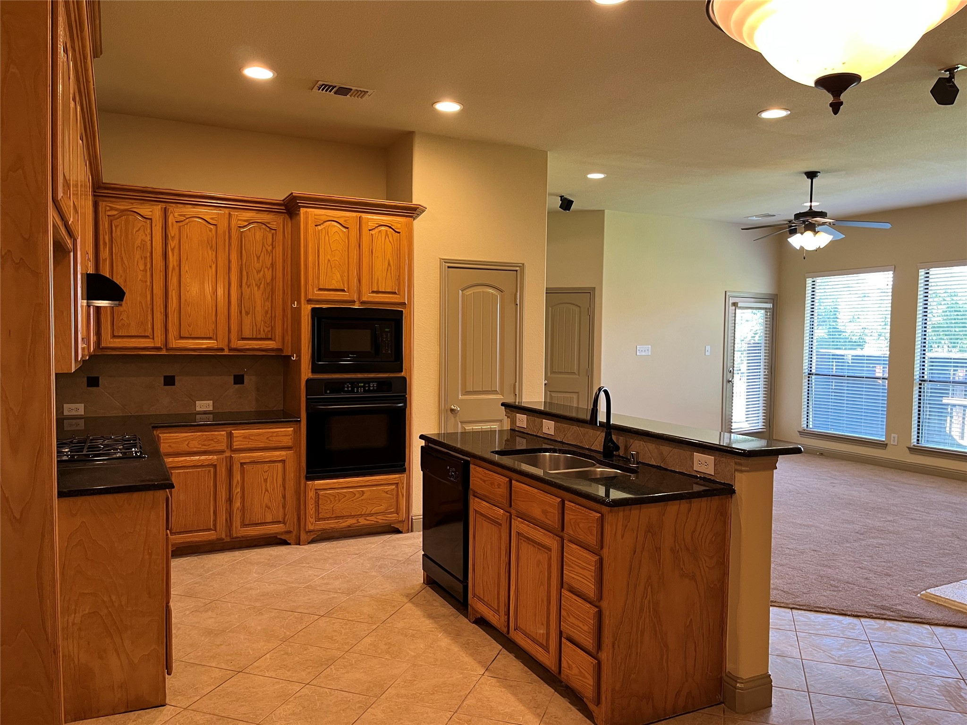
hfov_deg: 67.3
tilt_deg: -3.6
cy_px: 362
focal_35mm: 26
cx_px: 484
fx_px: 726
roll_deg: -1.0
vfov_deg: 53.1
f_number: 1.6
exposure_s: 1/60
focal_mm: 5.1
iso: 125
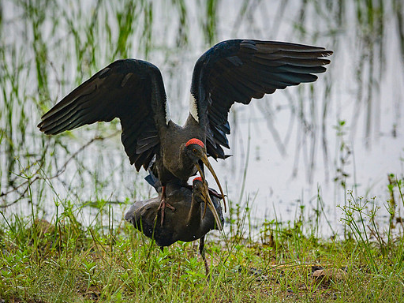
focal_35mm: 605
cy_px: 168
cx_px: 210
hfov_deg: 3.3
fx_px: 7061
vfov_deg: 2.5
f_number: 5
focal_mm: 500
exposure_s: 1/1600
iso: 800
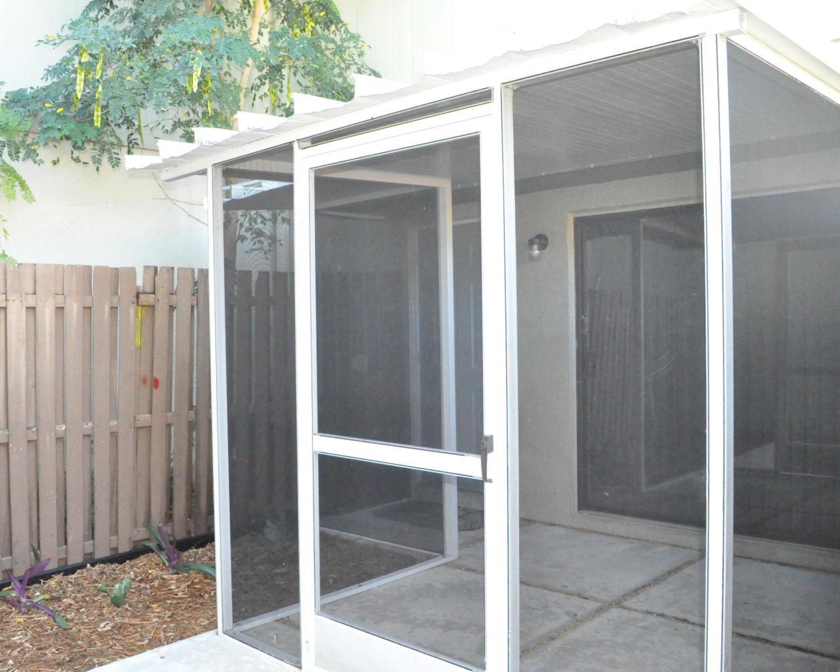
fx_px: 771
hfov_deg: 56.9
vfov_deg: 47.1
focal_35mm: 31
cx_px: 350
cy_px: 333
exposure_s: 1/200
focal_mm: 18
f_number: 8
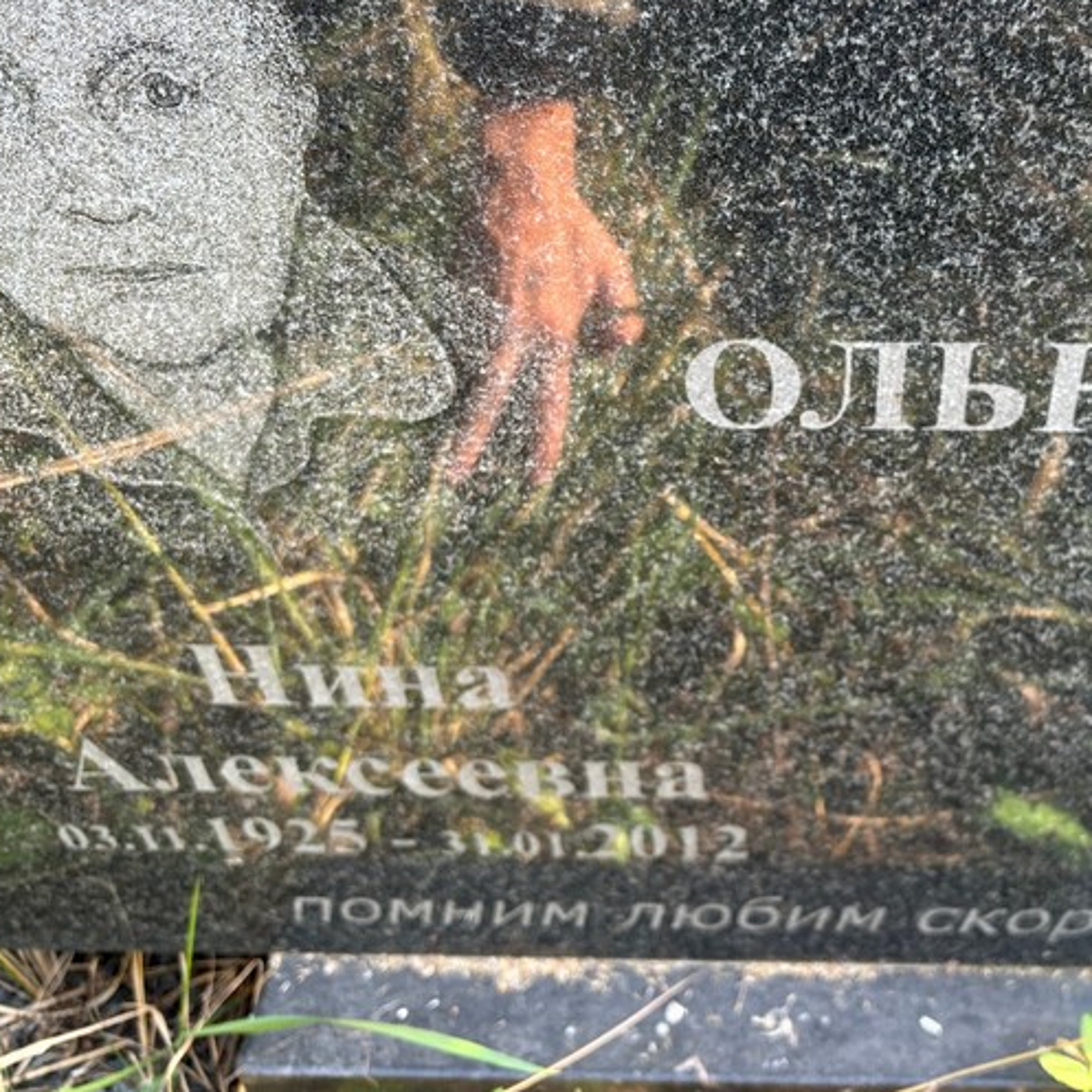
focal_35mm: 37
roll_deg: +1.3
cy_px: 492
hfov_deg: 43.9
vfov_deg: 44.9
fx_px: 1321
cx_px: 776
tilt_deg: -42.9
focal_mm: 5.96
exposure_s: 1/121
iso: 40
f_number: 1.6
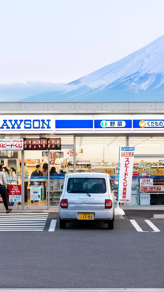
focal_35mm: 97
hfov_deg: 12.5
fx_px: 750
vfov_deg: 22.0
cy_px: 148
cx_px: 90
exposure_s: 1/125
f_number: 5.6
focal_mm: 58
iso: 250
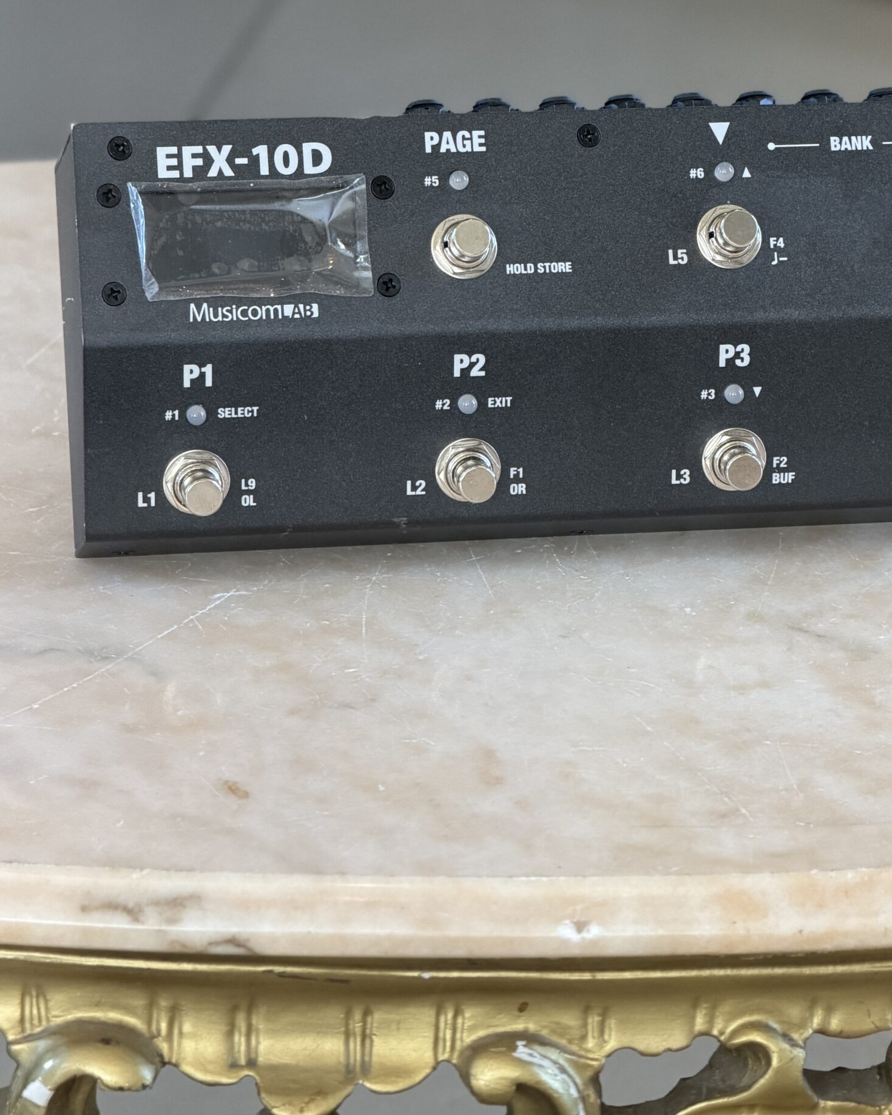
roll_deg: -2.0
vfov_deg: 14.1
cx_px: 569
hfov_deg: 11.3
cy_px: 342
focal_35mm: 136
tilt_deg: -17.8
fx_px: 4487
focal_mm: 16.89
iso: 250
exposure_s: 1/121
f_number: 2.8
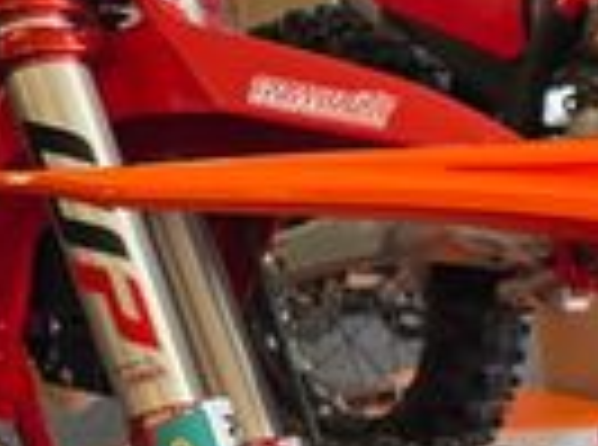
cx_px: 1308
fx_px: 1912
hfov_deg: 14.0
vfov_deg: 12.8
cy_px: 581
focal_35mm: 111
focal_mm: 6.3
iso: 40
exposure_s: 1/100
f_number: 1.7
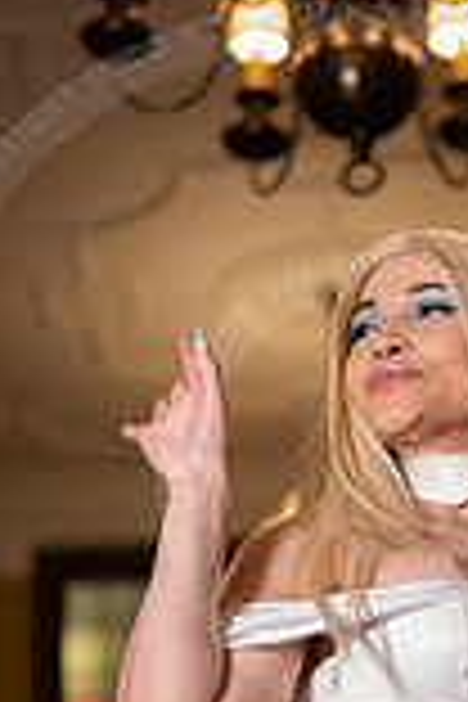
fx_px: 1969
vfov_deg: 20.0
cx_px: 450
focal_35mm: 101
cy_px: 549
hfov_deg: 13.4
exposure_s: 1/320
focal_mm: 35
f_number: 1.2
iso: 2500
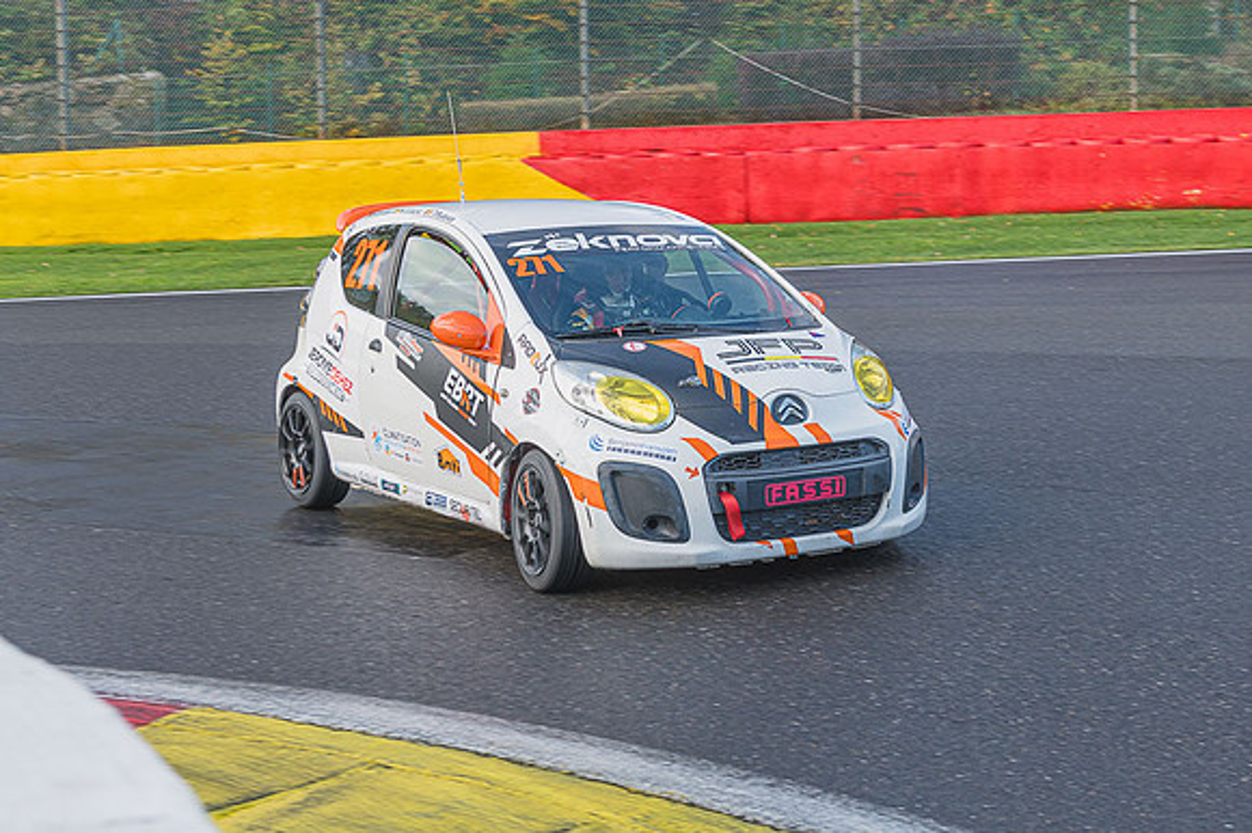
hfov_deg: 32.4
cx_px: 854
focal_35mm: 61
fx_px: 2135
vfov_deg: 22.1
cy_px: 350
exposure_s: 1/250
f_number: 5.6
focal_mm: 45
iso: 250
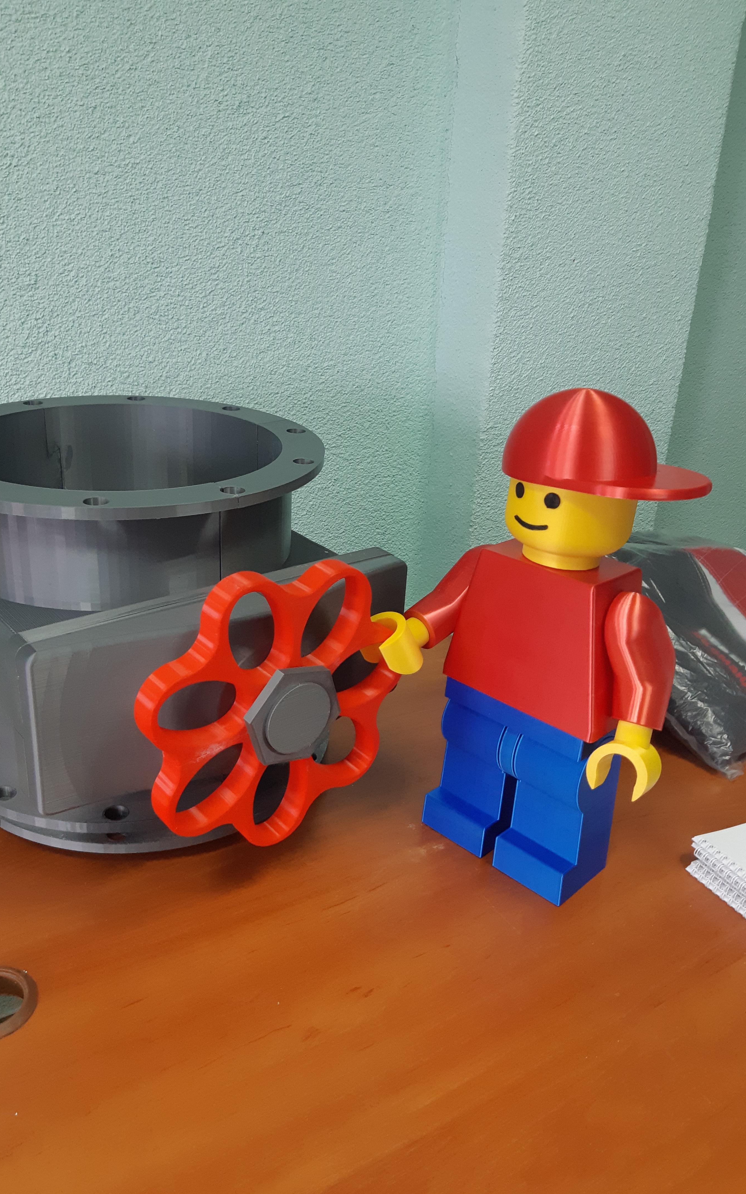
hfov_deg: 44.5
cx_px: 346
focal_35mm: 28
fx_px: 911
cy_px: 602
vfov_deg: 66.5
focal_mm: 3.93
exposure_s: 1/50
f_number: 1.7
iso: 160
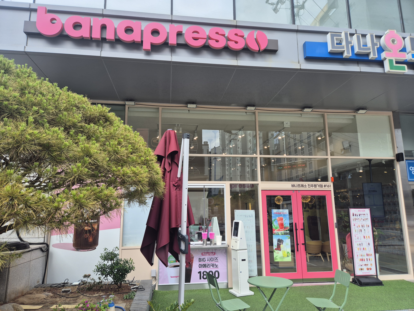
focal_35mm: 23
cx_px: 207
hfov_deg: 73.9
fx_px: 275
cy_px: 156
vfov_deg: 58.9
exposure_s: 1/494
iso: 25
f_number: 1.8
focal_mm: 5.4
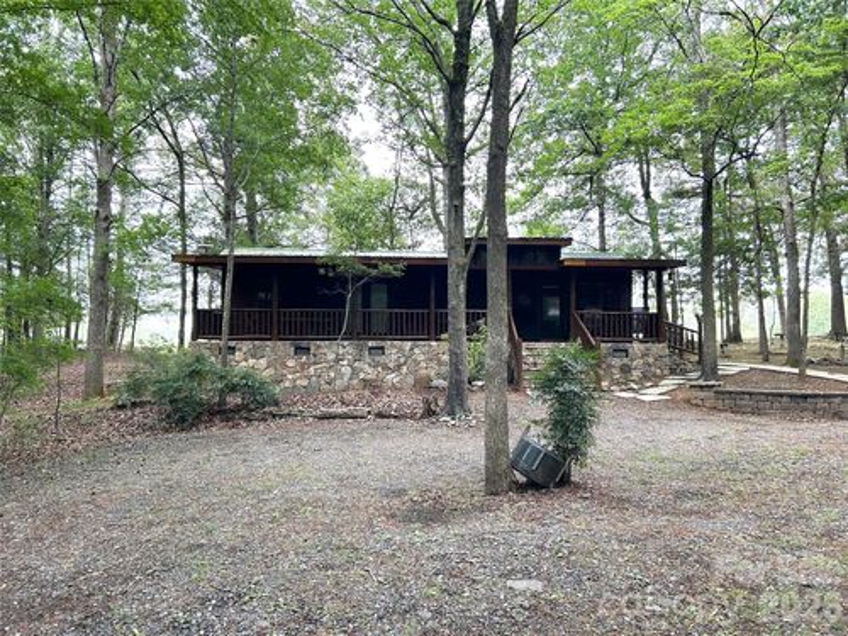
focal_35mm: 26
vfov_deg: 53.1
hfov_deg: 67.3
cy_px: 318
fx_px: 637
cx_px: 424
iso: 64
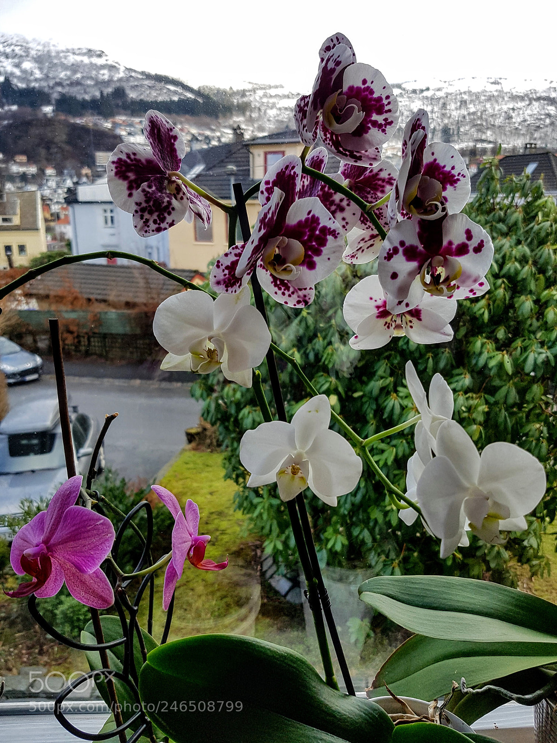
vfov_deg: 67.3
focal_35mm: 26
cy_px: 372
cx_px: 278
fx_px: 558
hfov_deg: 53.1
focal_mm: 4.2
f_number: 1.7
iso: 50
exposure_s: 1/455
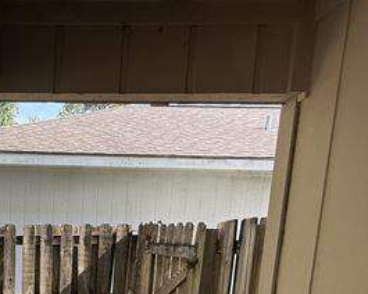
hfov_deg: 45.9
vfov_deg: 39.7
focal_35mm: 33
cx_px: 3
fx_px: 359
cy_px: 288
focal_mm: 2.22
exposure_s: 1/247
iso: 64
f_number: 2.2
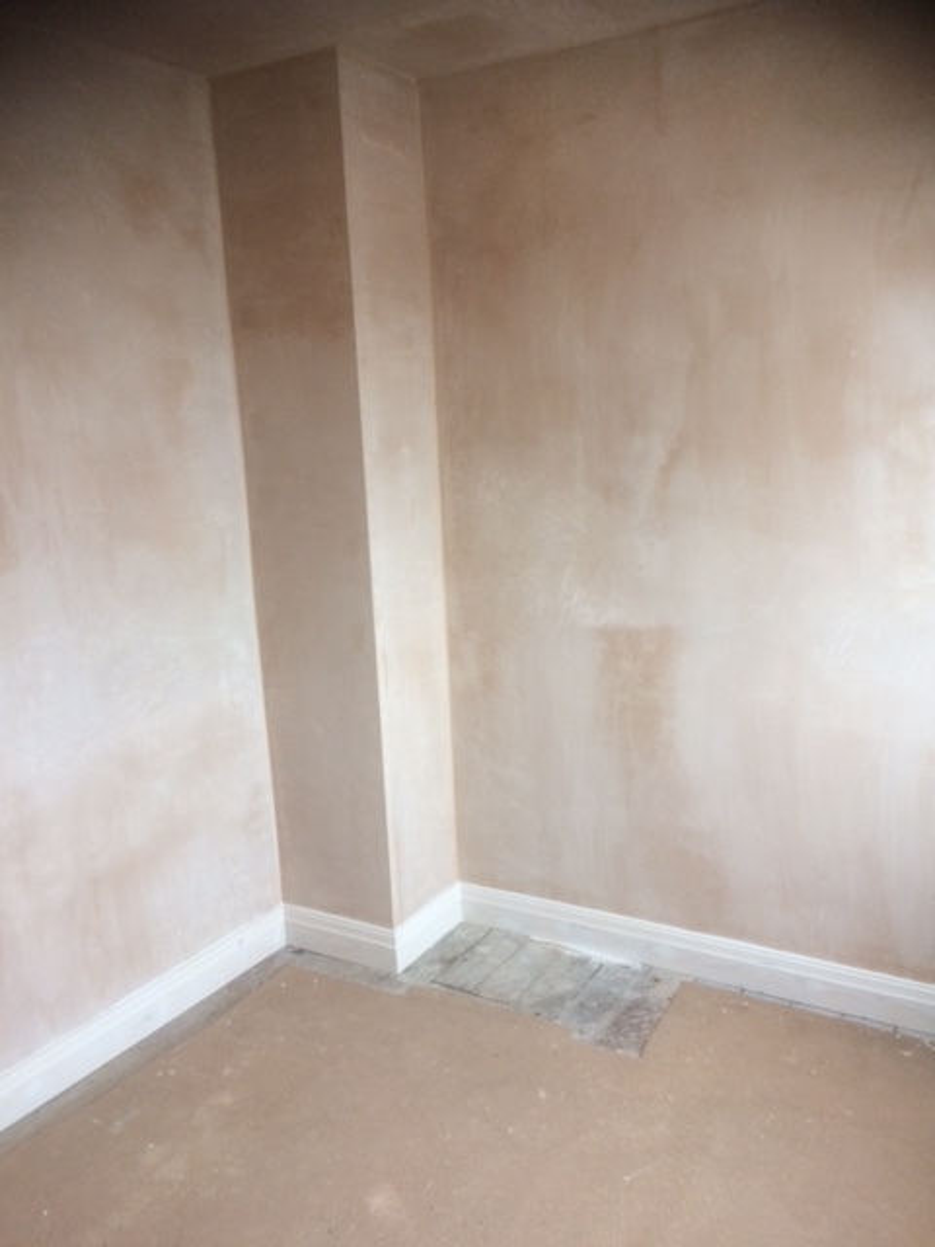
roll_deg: +1.9
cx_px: 468
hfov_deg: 48.2
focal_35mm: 29
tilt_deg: -13.5
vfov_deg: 61.7
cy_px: 624
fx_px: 1044
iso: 100
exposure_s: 1/33
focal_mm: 4.15
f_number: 2.2
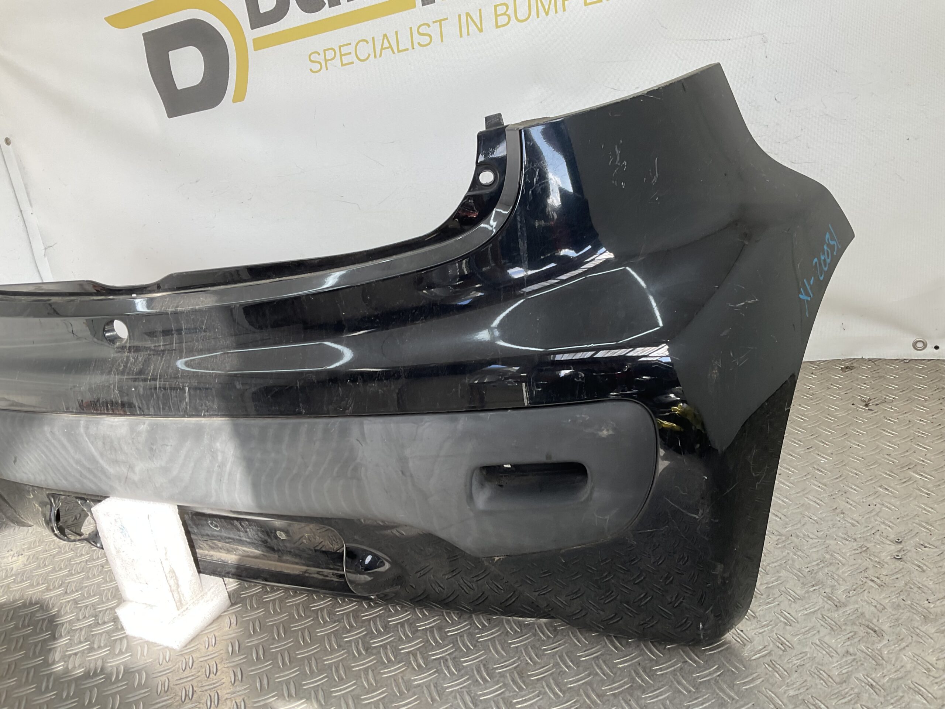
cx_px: 472
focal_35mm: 29
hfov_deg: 61.7
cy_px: 354
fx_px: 792
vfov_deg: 48.2
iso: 16
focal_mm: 3
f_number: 1.8
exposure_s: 1/161
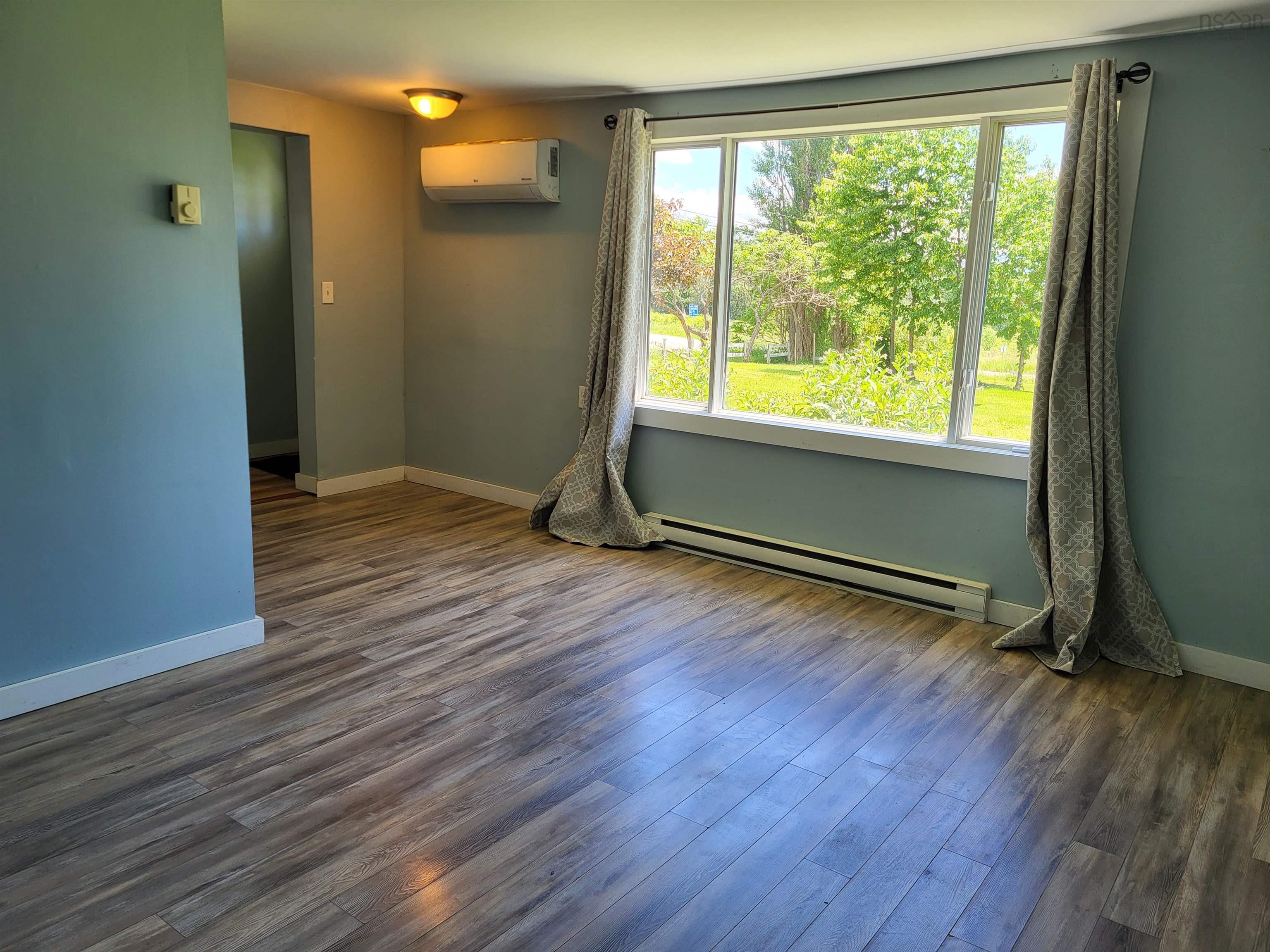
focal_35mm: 26
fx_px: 954
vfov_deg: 53.1
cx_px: 635
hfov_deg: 67.3
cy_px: 476
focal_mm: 5.4
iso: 40
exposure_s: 1/120
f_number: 1.8
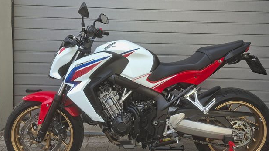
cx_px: 137
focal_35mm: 26
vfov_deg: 44.3
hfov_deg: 71.9
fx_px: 185
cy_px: 68
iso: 50
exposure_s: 1/323
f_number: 1.8
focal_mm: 5.54
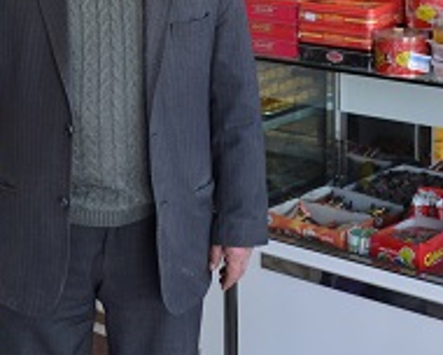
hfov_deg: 23.8
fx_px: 1049
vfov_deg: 18.3
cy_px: -61
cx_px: 219
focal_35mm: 80
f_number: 4
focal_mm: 18
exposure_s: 1/60
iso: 400
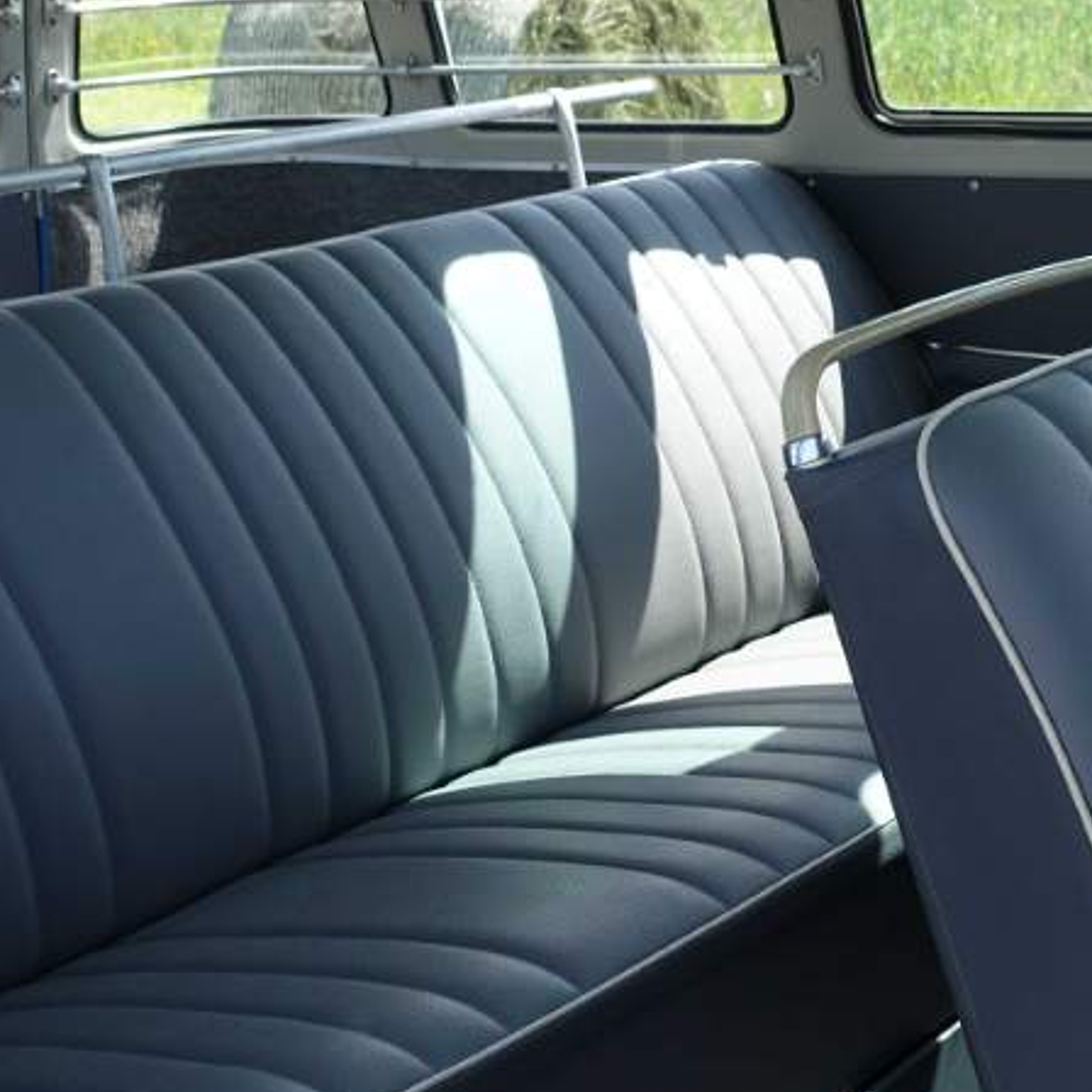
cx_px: 1209
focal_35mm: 70
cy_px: 466
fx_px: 2498
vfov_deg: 24.6
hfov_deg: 23.1
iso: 125
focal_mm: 11.81
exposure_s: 1/250
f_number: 4
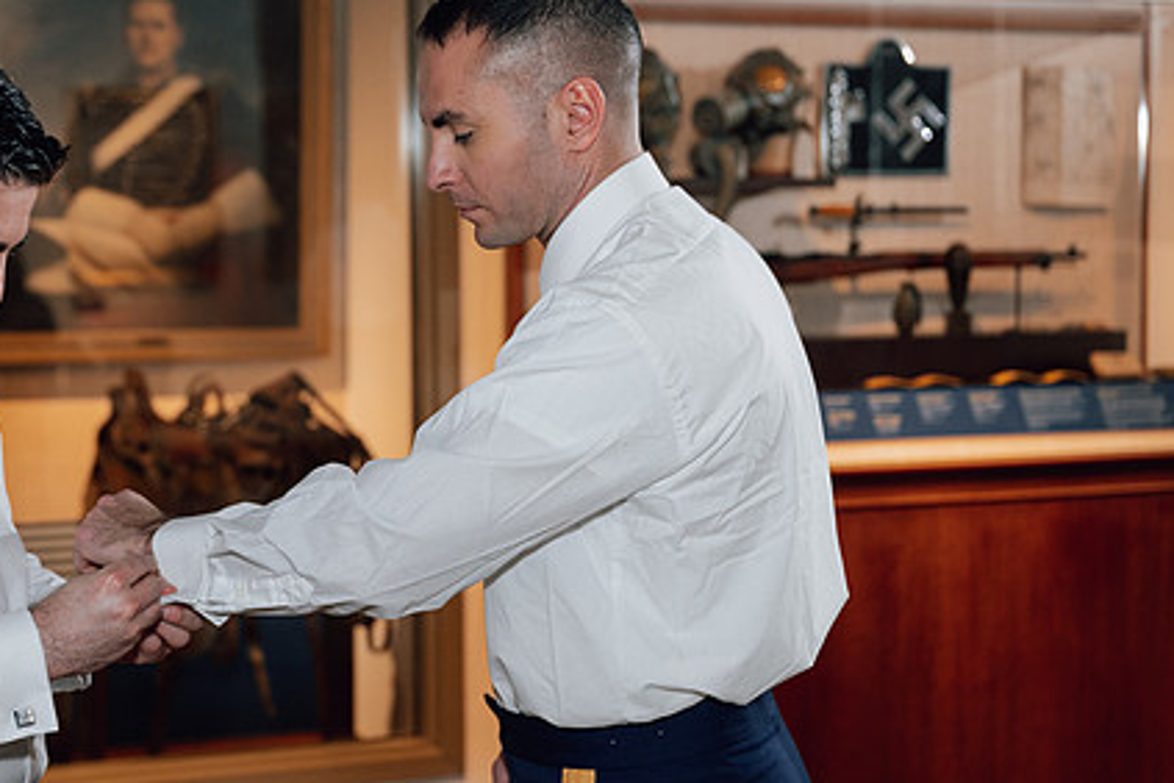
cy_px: 369
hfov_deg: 27.2
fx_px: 2413
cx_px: 389
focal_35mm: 74
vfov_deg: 18.4
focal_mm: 54
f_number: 3.5
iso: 2000
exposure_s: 1/160
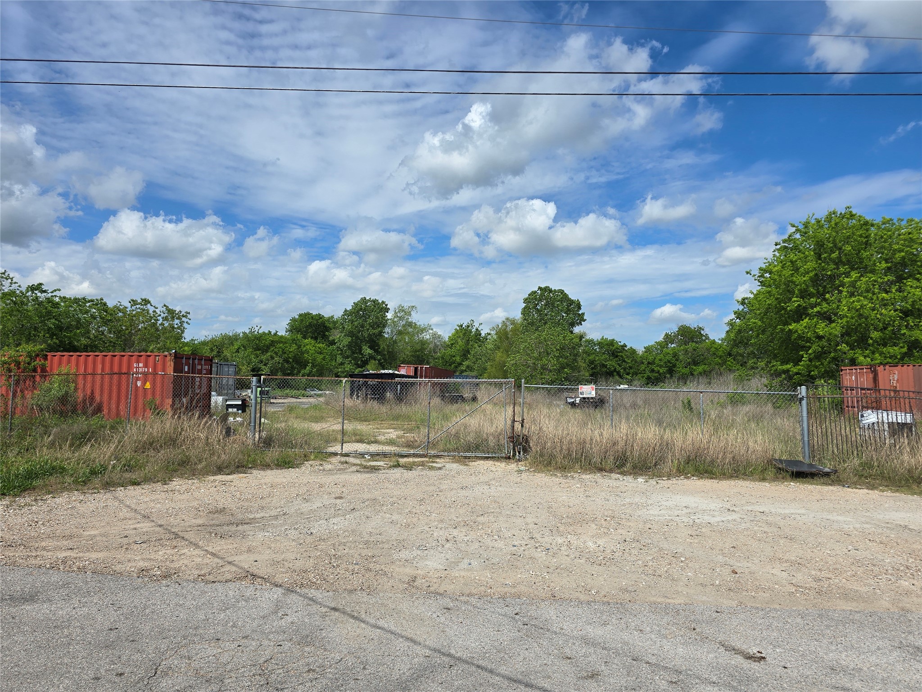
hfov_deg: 73.9
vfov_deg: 58.9
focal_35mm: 23
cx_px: 461
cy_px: 346
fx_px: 613
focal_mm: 6.3
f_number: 1.7
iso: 12
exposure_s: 1/1414
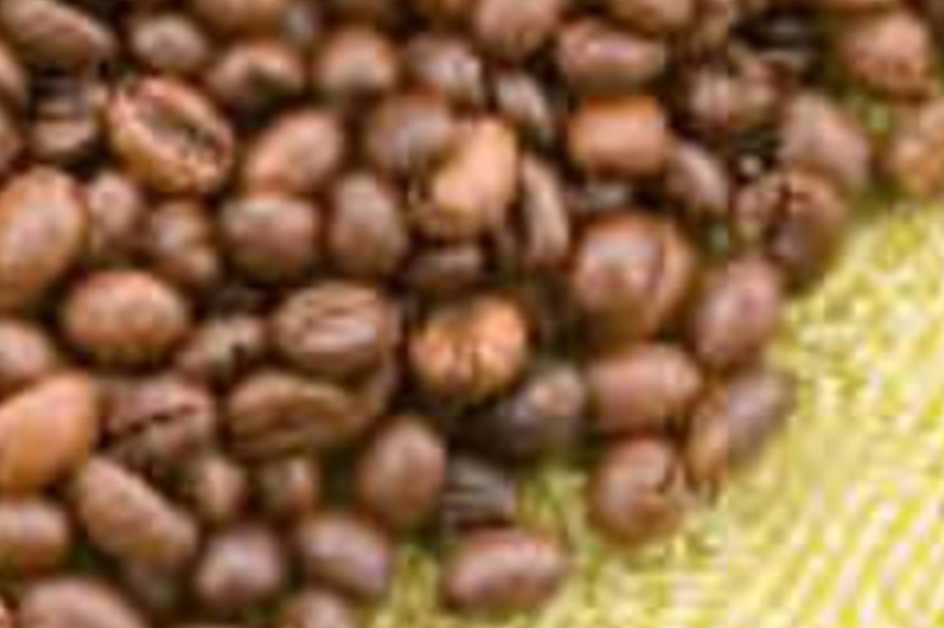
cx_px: 272
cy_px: -316
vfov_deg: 3.8
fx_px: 9407
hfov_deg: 5.7
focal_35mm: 359
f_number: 20
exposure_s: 1/3
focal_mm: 60
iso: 100
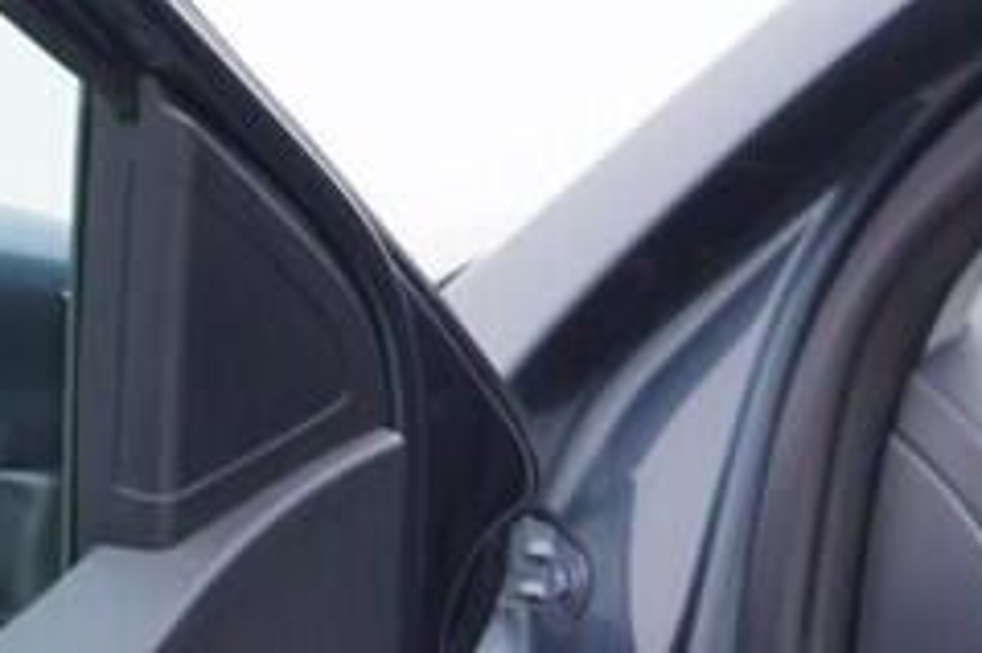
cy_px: 1179
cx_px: 374
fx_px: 5915
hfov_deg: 9.5
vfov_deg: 6.2
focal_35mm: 217
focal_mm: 24
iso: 125
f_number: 3.2
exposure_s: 1/50
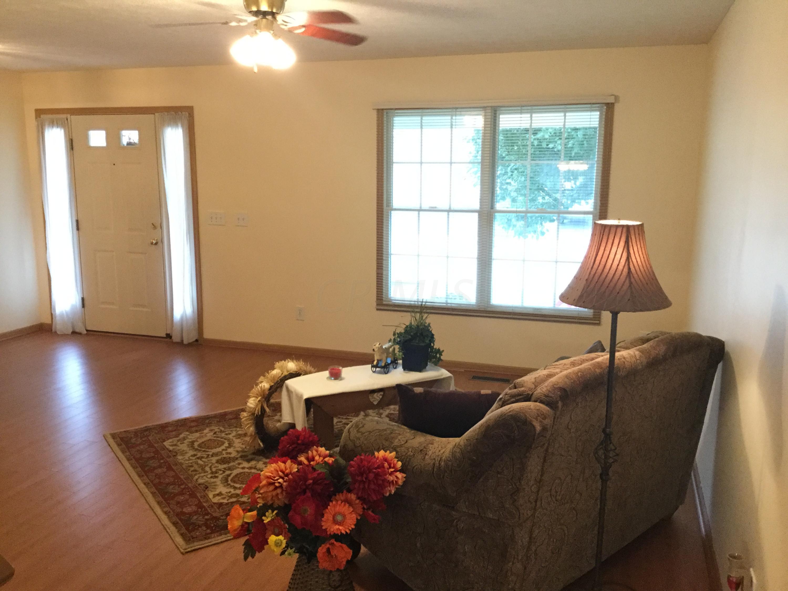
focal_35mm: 31
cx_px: 394
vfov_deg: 45.4
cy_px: 296
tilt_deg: -9.2
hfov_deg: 58.4
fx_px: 706
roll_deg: -2.3
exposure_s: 1/30
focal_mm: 3.3
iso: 200
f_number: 2.4
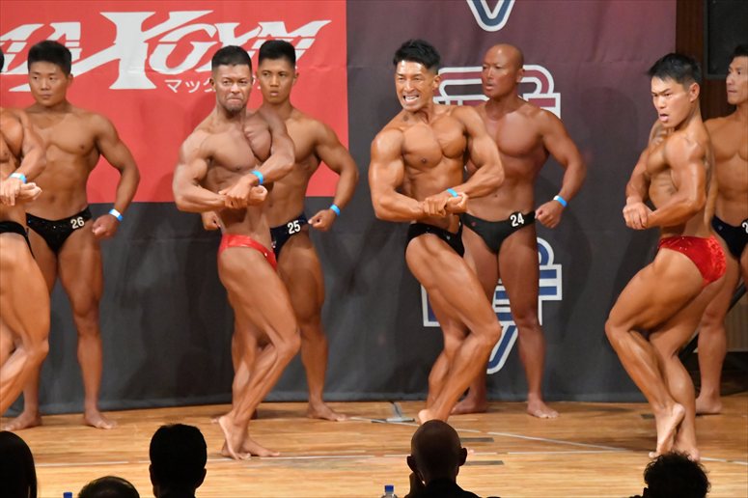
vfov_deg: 5.1
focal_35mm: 270
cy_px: 249
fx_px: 5607
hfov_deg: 7.6
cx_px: 374
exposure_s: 1/400
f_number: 5.6
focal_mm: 180
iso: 14400
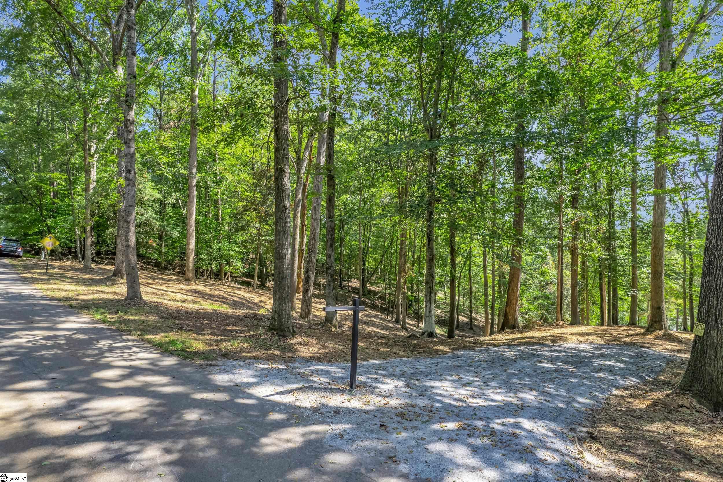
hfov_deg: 78.6
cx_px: 362
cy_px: 241
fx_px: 442
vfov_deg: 57.2
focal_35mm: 22
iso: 100
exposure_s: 1/30
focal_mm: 8.38
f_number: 2.8
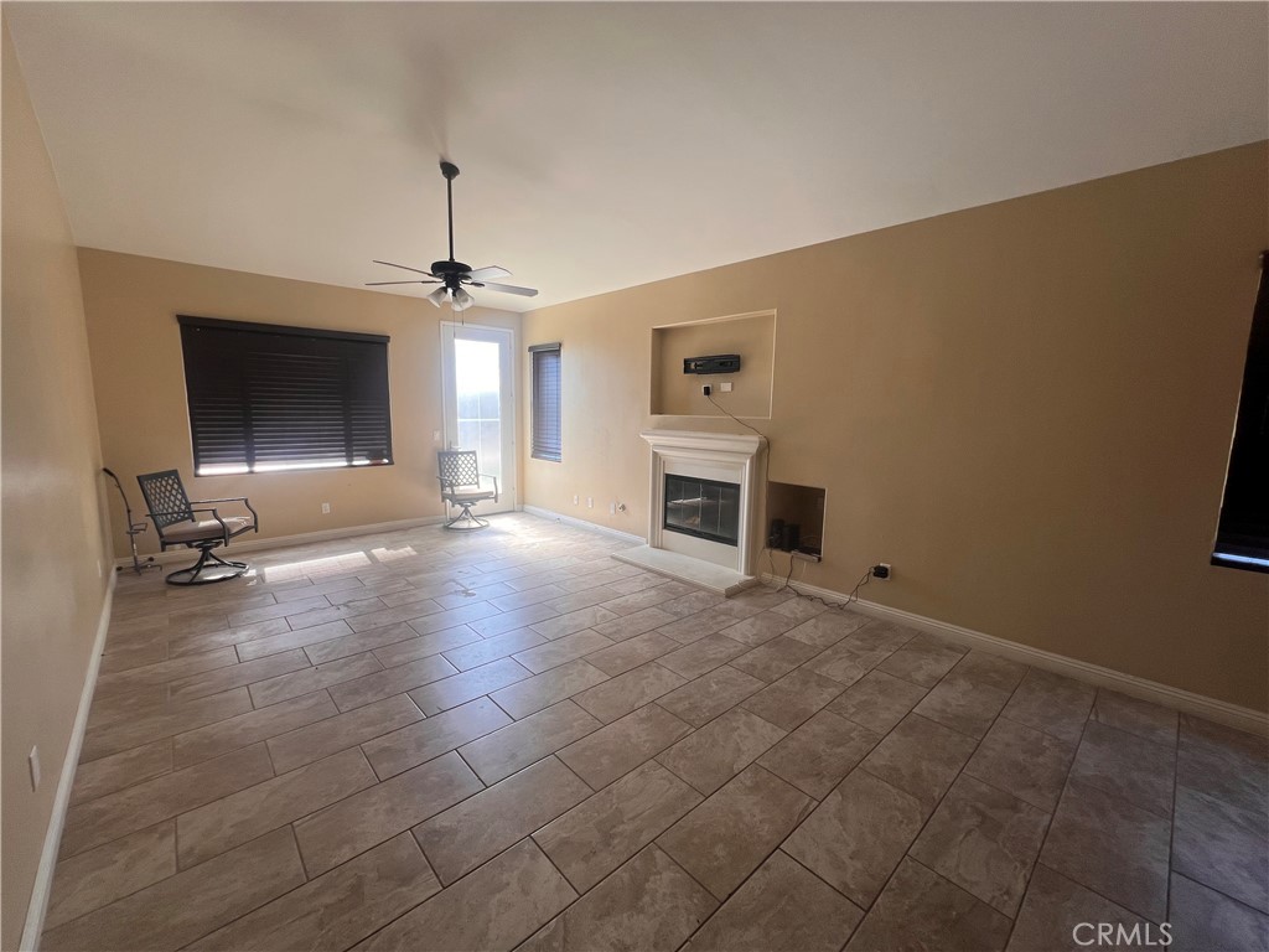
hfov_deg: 106.2
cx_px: 634
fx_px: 477
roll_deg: -0.3
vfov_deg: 89.9
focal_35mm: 13
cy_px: 476
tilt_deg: -6.5
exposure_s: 1/120
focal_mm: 1.57
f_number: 1.8
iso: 50
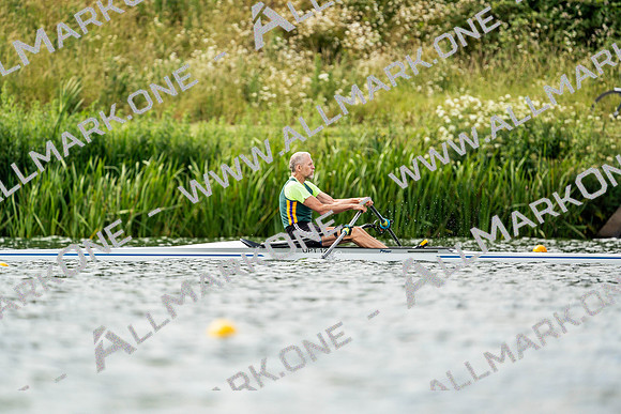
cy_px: 207
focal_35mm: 600
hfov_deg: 3.4
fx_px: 10352
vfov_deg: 2.3
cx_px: 310
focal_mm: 600
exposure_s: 1/2000
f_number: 6.3
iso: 500
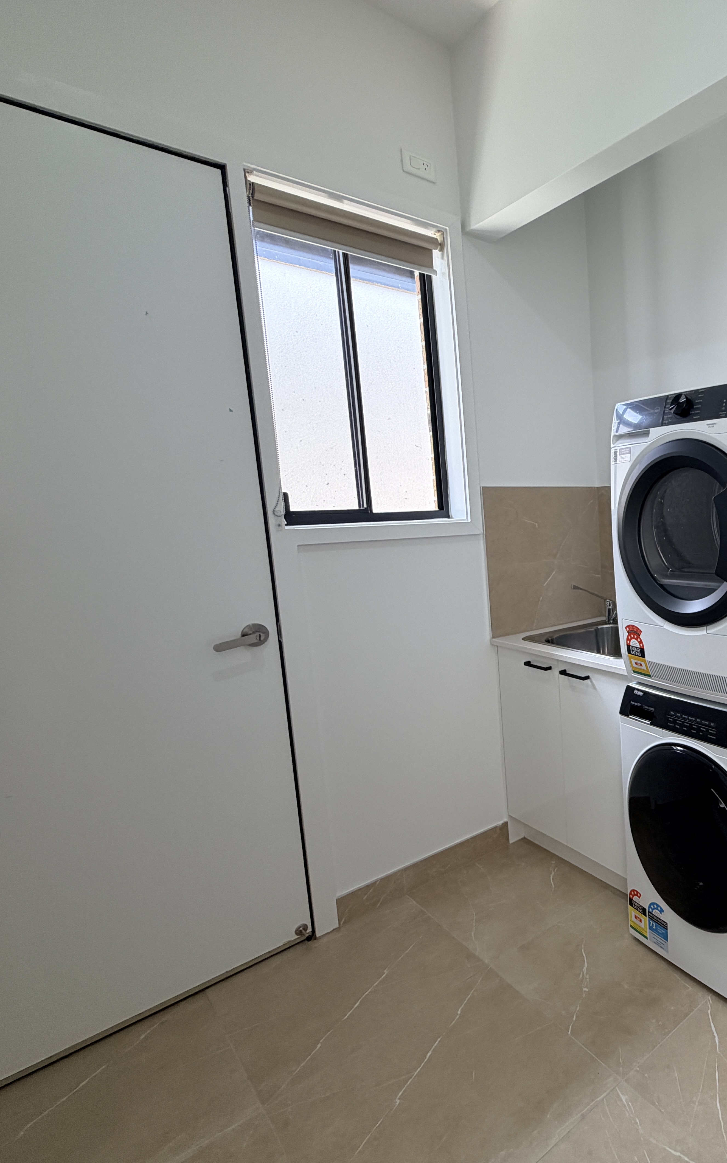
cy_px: 583
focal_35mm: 20
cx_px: 687
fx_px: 634
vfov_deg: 85.1
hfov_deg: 50.9
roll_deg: +1.4
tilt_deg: -7.6
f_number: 2.2
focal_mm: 2.22
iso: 80
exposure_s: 1/100
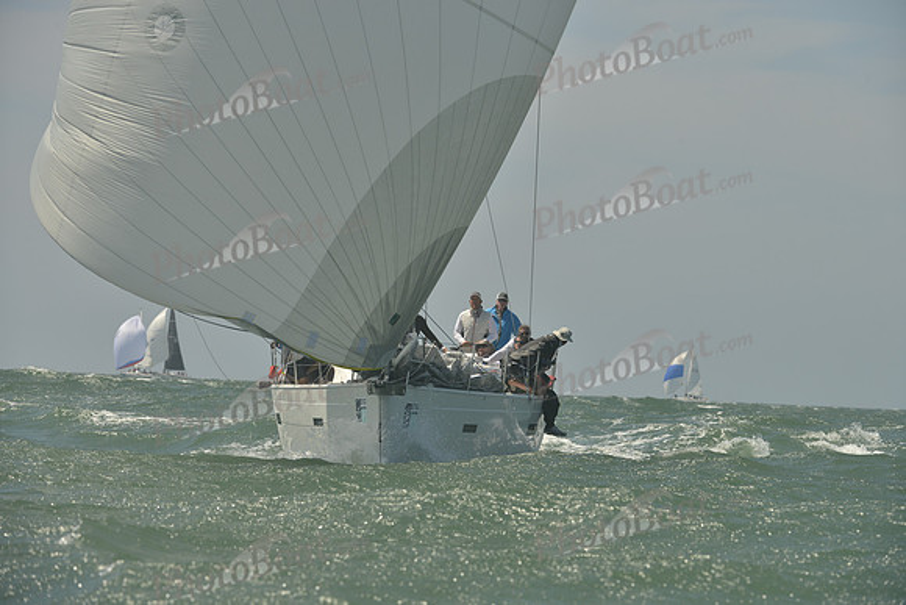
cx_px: 453
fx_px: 5034
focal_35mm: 200
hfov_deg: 10.3
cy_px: 302
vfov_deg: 6.9
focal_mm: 200
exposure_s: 1/1250
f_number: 9
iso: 280
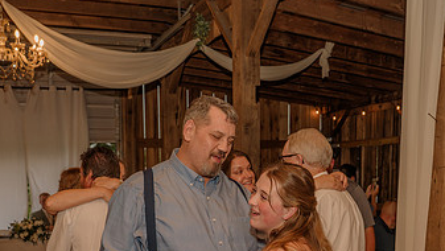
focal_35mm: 45
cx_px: 230
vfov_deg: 25.3
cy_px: 248
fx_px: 531
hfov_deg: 45.4
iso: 320
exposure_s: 1/200
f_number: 4
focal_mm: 25
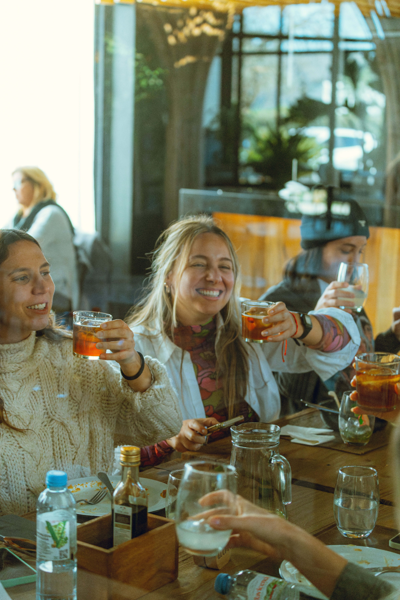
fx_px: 1167
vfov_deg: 28.8
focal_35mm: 70
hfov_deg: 19.5
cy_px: 300
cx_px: 200
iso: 6400
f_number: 4
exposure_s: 1/320
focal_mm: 70
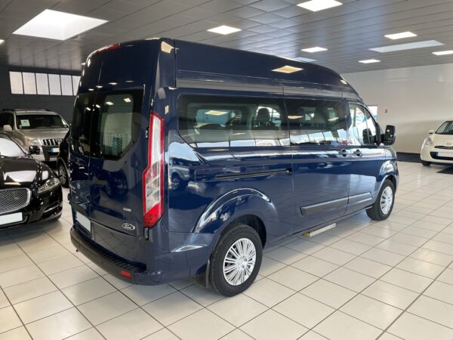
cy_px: 170
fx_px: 340
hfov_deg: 67.3
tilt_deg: -6.5
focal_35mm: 26
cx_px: 226
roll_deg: +1.3
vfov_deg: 53.1
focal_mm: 4.2
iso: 100
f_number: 1.6
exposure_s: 1/121
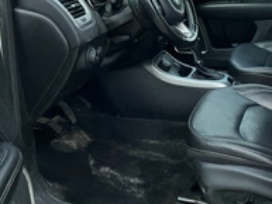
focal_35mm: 58
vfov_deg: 25.1
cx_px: 210
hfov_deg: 32.5
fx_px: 456
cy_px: 62
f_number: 1.8
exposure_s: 1/478
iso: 25
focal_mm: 3
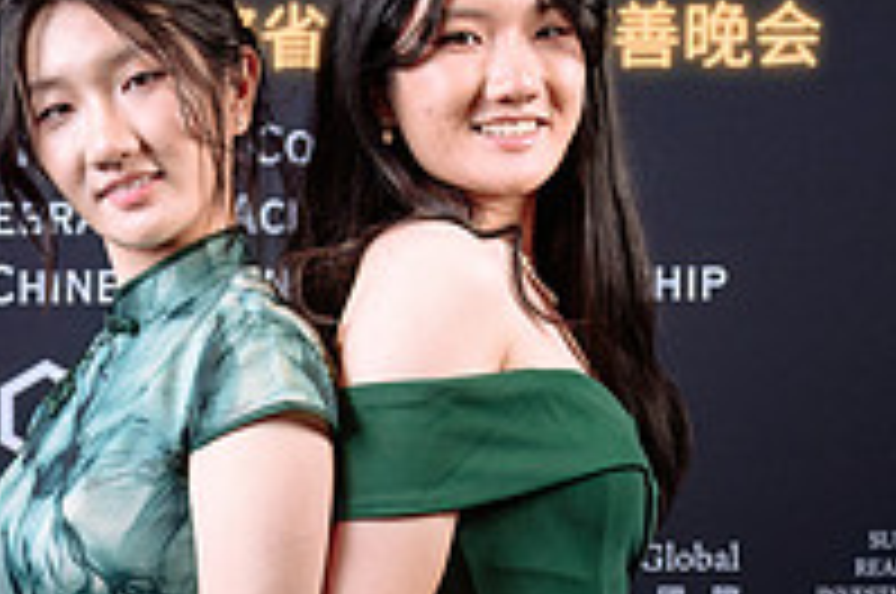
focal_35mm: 97
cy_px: 499
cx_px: 270
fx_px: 2410
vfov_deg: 14.0
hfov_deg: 21.0
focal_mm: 30.5
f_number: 5
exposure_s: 1/160
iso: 500
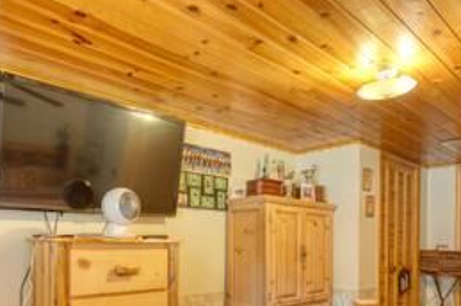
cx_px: 239
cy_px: 246
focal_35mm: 29
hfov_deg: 63.7
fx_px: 371
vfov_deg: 42.7
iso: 100
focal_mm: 10
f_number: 8
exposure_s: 1
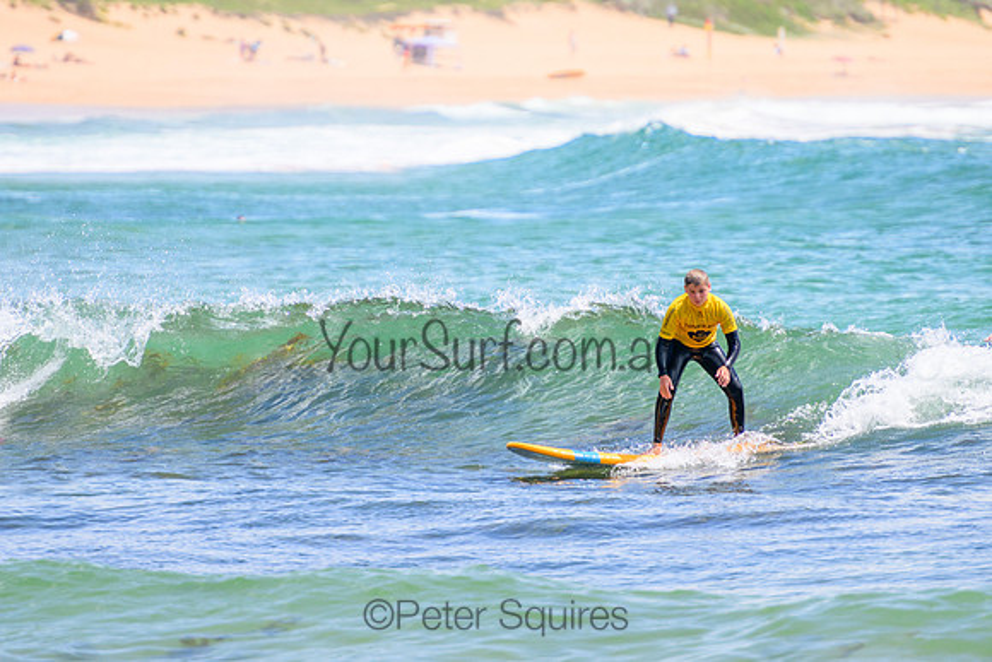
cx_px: 447
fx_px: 15155
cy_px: 207
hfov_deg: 3.7
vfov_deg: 2.5
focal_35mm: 550
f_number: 5.6
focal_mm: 400
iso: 280
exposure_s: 1/2000
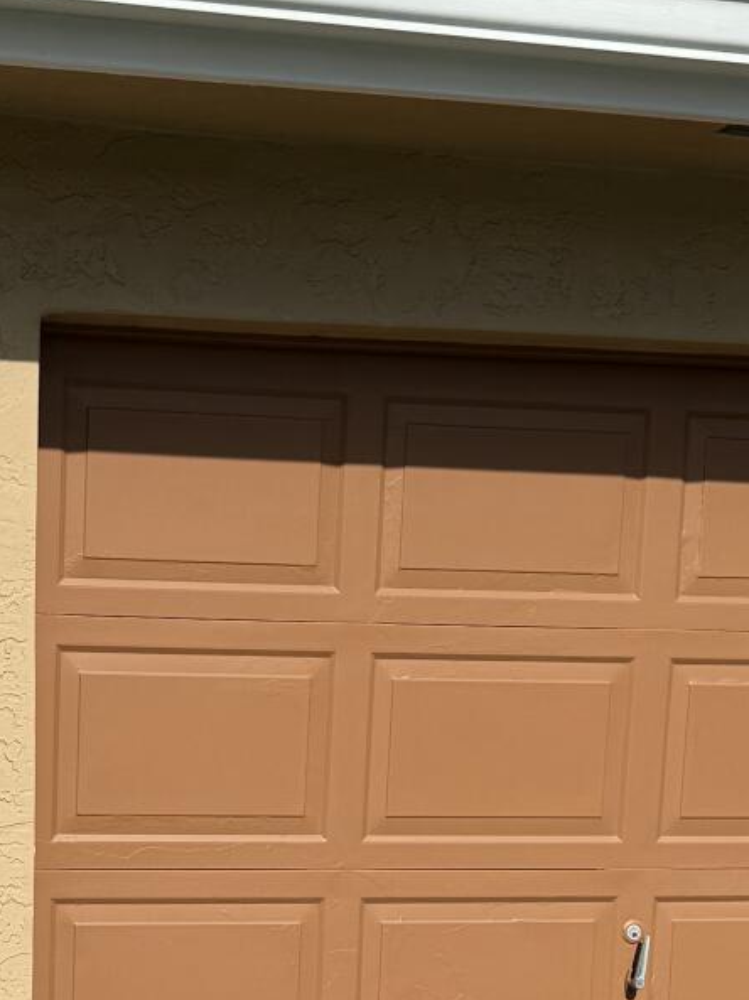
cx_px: 47
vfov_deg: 23.0
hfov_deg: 17.9
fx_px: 2339
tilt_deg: -7.7
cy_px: 1046
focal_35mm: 81
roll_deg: -0.4
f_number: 1.78
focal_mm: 6.76
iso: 80
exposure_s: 1/6711
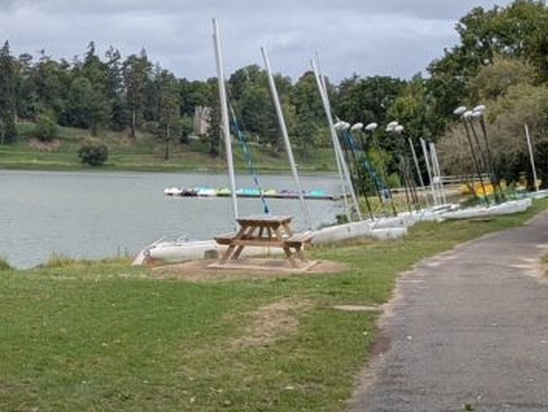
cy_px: 276
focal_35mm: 78
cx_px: 90
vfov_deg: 18.9
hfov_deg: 24.5
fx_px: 1236
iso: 52
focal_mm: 4.38
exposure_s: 1/2128
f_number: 1.73
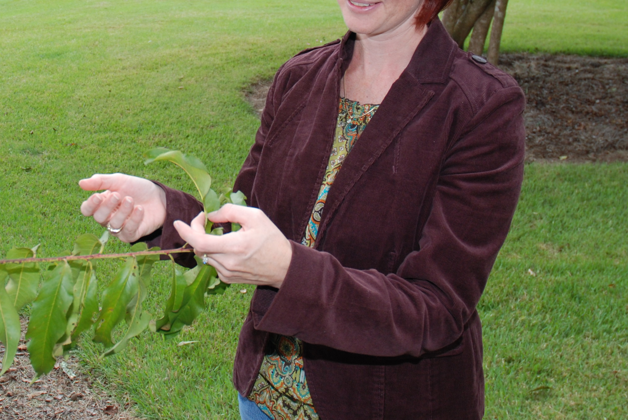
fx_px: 1257
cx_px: 138
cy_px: 98
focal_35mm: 72
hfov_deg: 27.6
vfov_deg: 18.8
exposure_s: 1/100
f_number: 5
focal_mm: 25
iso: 200
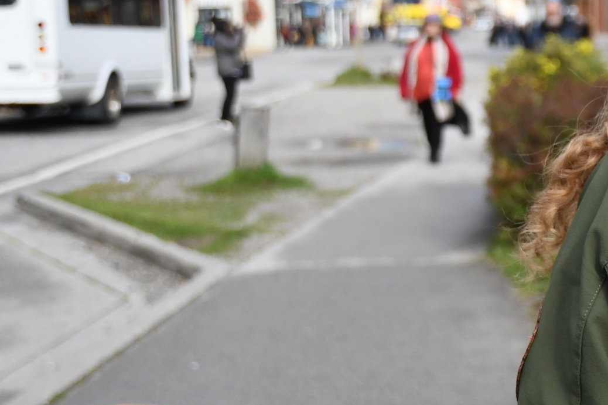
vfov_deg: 15.9
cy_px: 149
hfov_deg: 22.4
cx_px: 661
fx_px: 1452
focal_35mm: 86
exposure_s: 1/5000
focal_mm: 22
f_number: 3
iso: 640
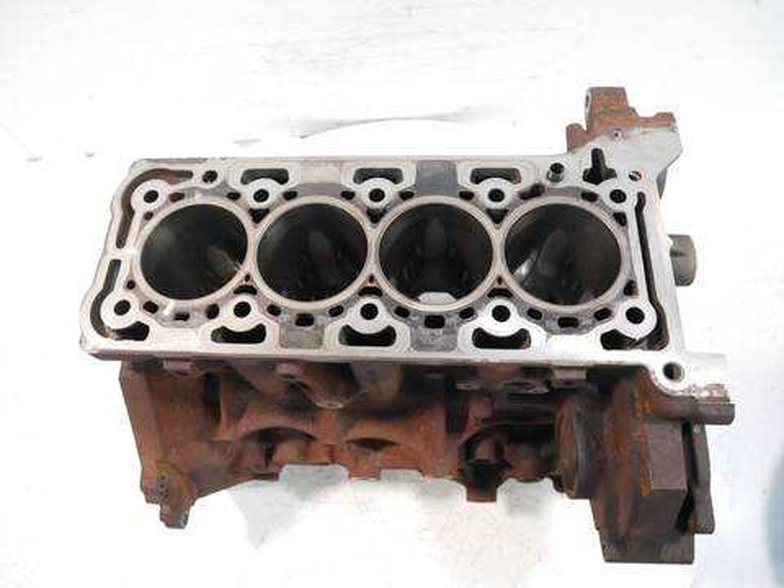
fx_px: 589
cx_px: 392
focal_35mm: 26
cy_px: 294
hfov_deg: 67.3
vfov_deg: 53.1
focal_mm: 13
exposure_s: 1/125
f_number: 3.5
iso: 3200
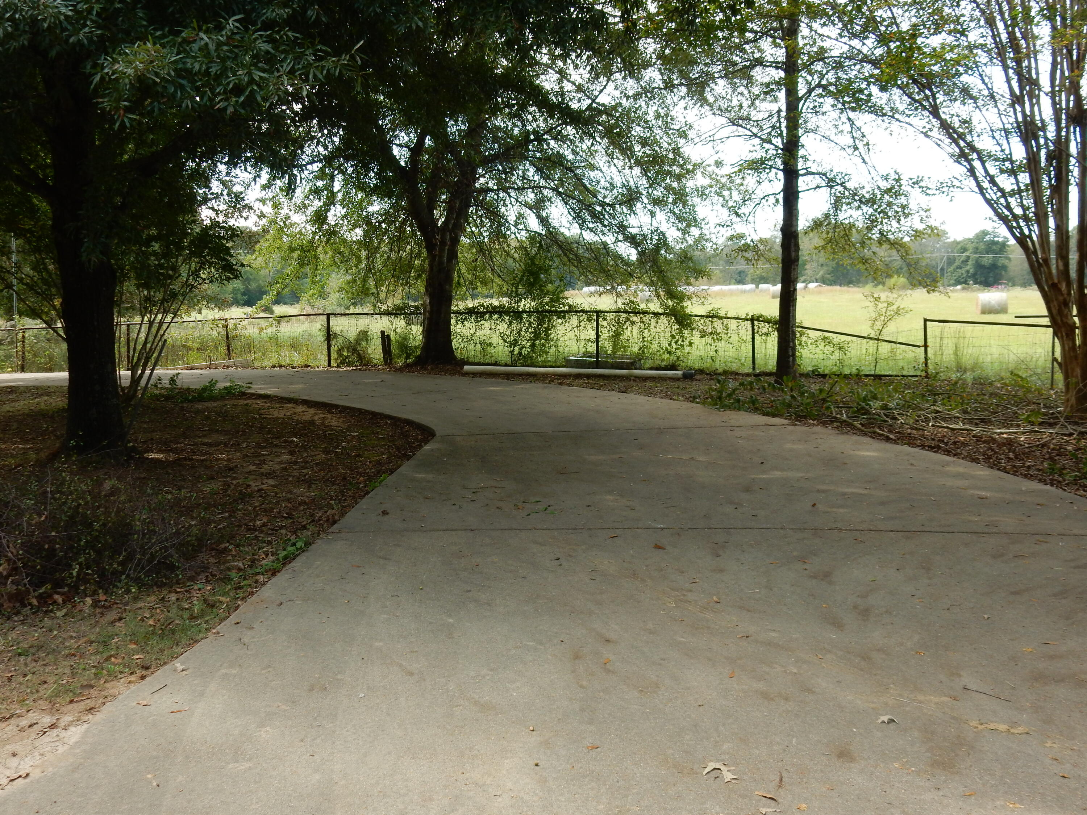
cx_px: 544
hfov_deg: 51.4
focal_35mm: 36
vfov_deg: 39.7
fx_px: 1130
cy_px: 408
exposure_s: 1/160
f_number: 4
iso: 125
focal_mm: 6.4
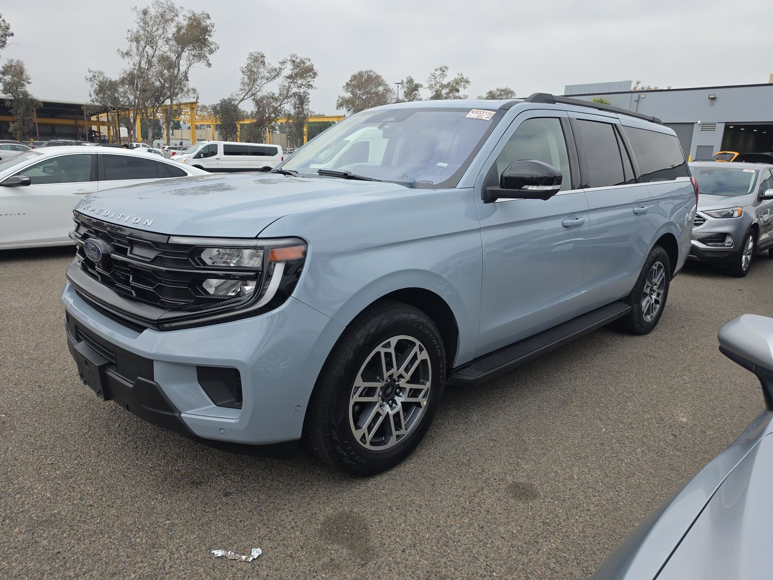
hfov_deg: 73.9
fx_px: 514
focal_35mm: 23
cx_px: 386
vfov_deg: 58.9
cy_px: 290
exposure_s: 1/4538
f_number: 1.4
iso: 64
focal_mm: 6.5
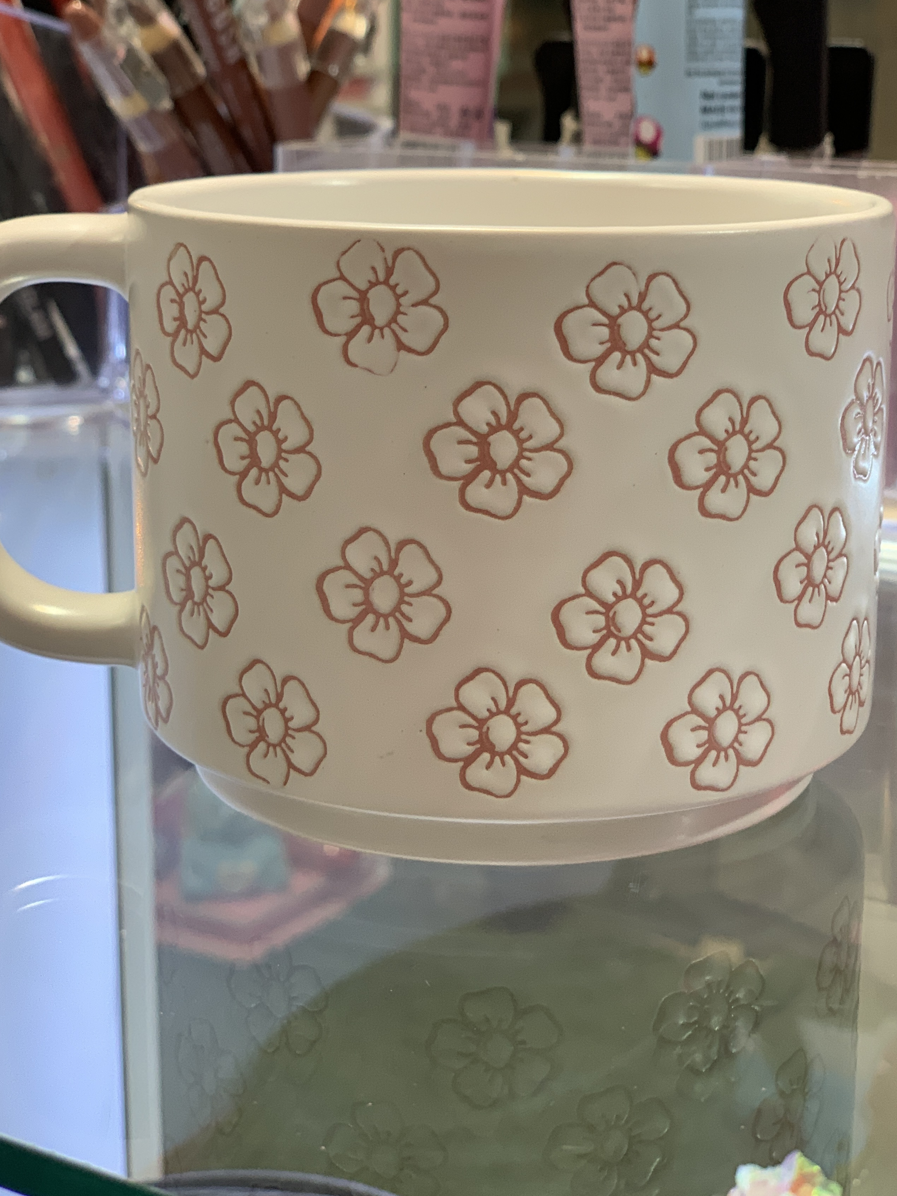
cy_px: 497
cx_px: 438
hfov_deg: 23.6
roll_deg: -0.5
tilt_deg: -10.8
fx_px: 2142
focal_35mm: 62
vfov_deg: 31.1
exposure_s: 1/50
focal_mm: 6
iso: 100
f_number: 2.4
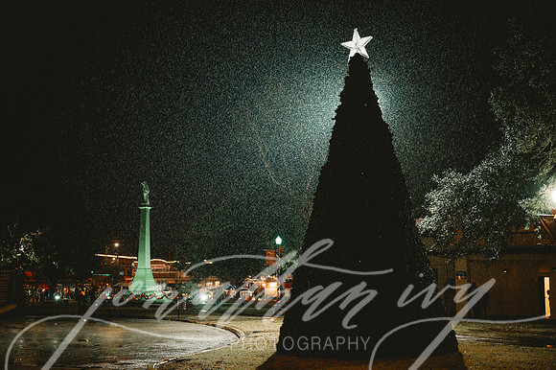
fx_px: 788
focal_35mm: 51
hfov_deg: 38.9
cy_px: 185
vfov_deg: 26.4
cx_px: 278
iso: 3200
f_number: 2
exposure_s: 1/200
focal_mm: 50
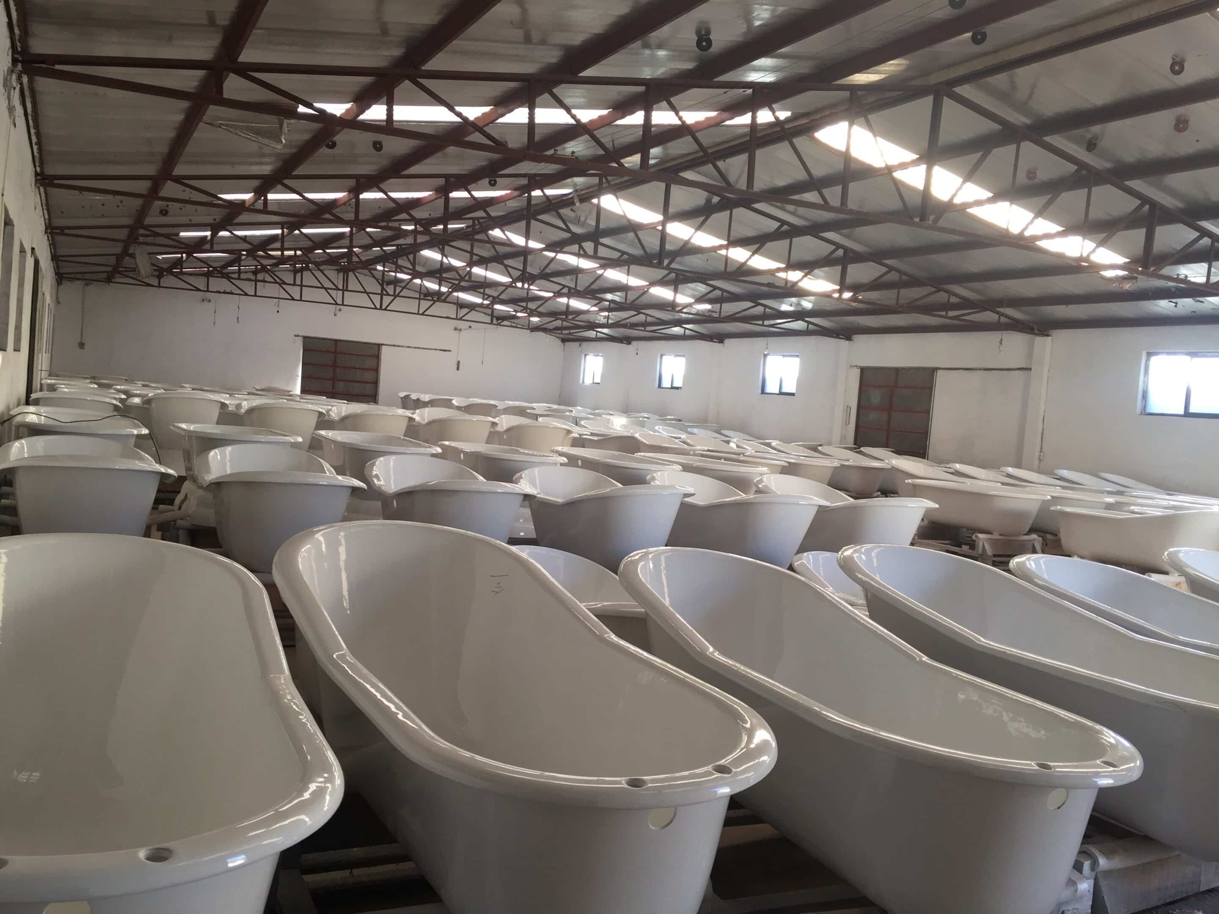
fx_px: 1021
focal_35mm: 29
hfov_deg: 61.7
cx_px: 610
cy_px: 457
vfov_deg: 48.2
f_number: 2.2
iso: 32
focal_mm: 4.15
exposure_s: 1/50
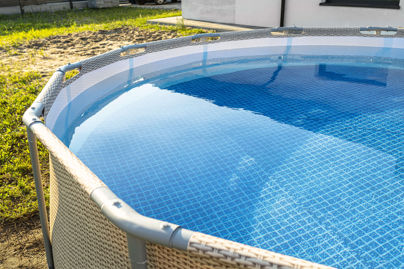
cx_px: 202
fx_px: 393
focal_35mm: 35
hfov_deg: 54.4
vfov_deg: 37.9
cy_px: 134
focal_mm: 35
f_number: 5.6
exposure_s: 1/200
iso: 100
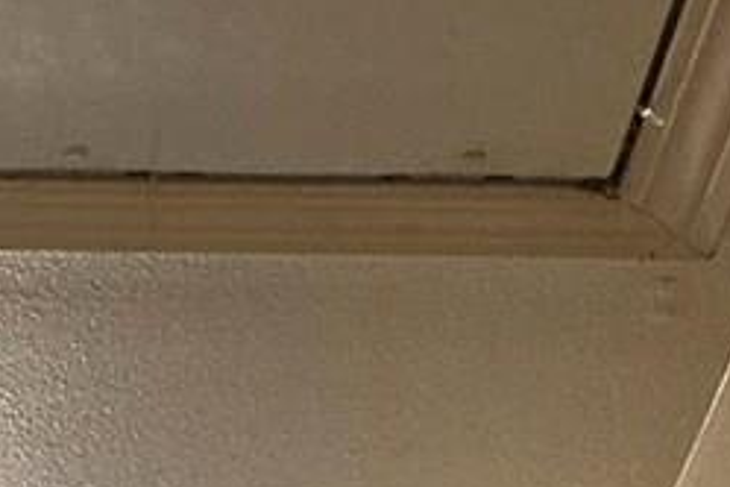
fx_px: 4481
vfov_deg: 4.4
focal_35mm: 221
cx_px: -261
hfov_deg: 9.1
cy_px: 3086
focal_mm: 6.5
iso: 125
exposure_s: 1/120
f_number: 1.4
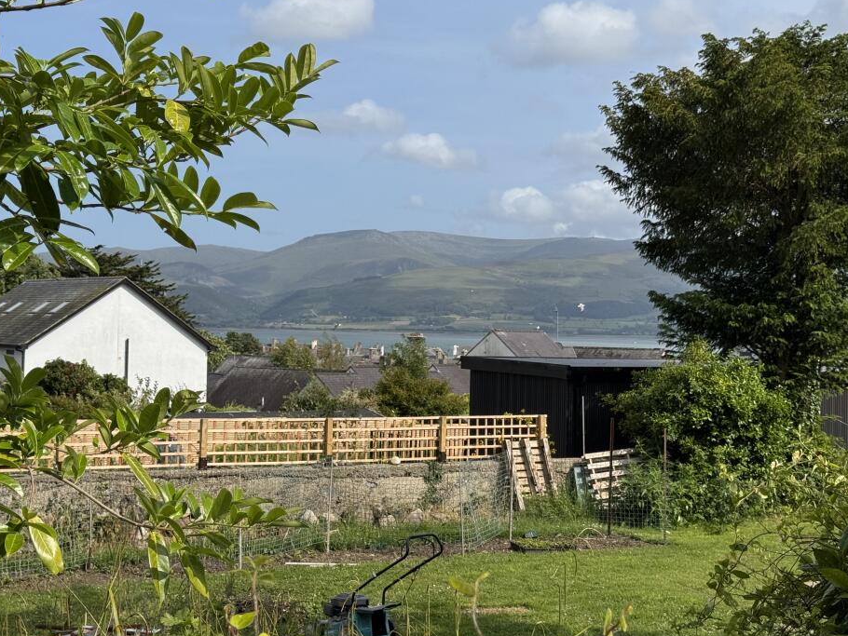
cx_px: 409
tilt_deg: +0.7
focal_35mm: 54
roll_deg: +0.1
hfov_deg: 35.5
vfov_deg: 27.0
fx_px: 1323
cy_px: 318
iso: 64
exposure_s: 1/5848
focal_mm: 6.76
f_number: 1.78
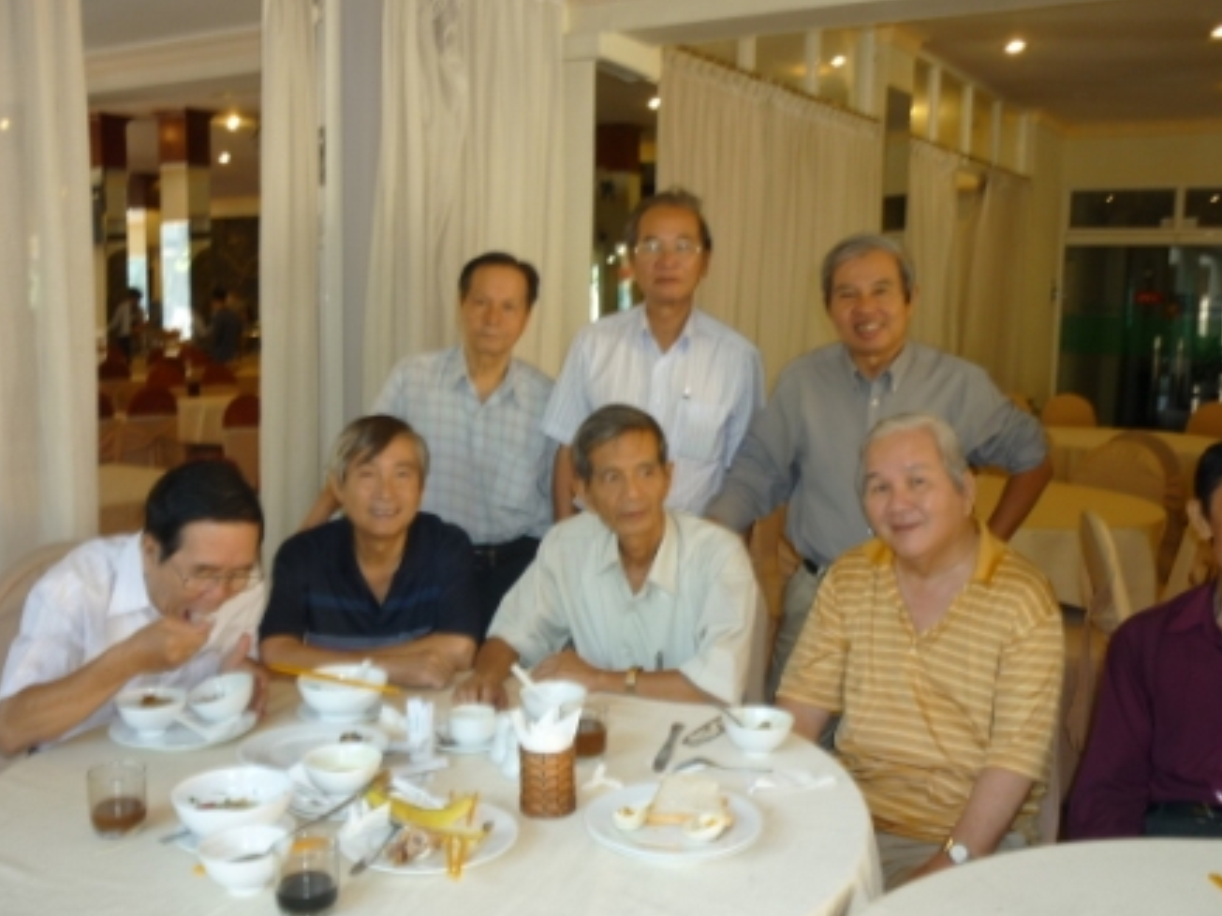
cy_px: 455
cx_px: 598
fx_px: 1200
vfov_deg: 41.8
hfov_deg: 54.0
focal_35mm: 34
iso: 100
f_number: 2.8
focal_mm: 5.5
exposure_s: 1/30
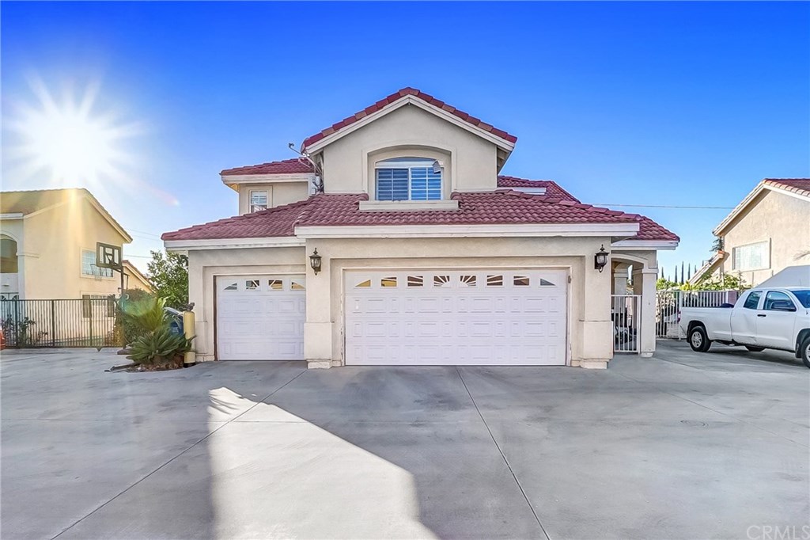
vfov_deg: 77.3
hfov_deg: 100.4
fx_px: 337
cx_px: 405
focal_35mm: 15
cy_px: 270
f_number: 9
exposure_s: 1/640
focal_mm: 10
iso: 400
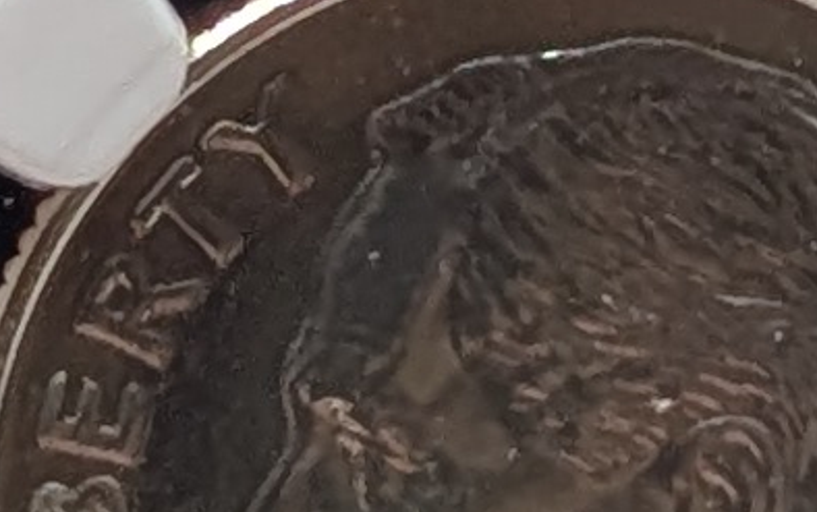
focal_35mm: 538
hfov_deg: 3.9
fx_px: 11989
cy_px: 25
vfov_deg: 2.4
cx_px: 786
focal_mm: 6.9
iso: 62
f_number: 1.68
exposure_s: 1/50
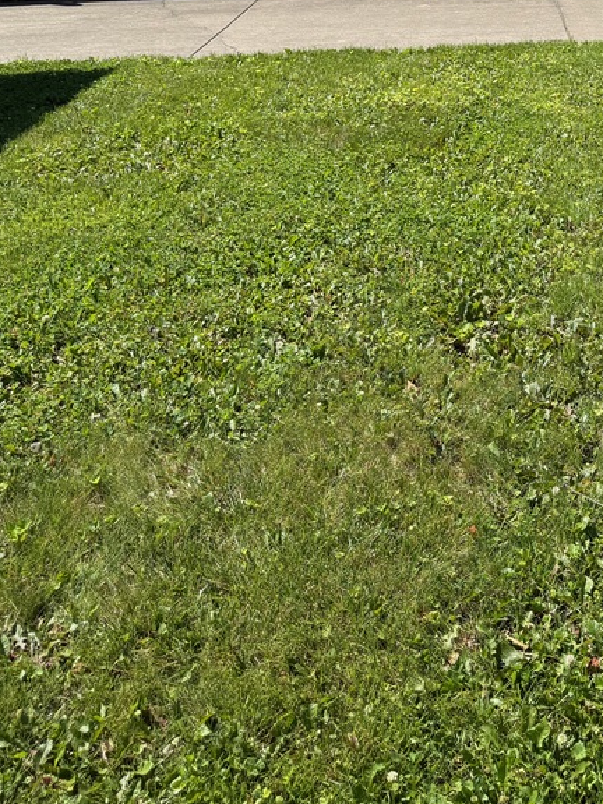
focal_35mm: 45
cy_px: 110
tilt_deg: -15.1
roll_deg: +2.0
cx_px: 539
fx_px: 1045
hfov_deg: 30.8
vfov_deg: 39.6
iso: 100
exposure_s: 1/3759
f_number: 1.78
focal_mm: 6.76
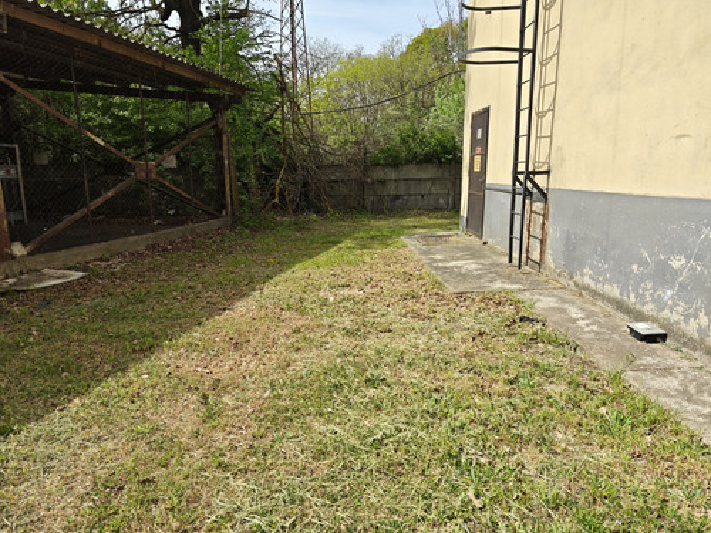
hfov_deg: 73.9
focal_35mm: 23
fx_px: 472
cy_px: 266
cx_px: 356
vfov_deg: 58.9
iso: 50
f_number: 1.67
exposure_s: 1/3846
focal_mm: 8.71
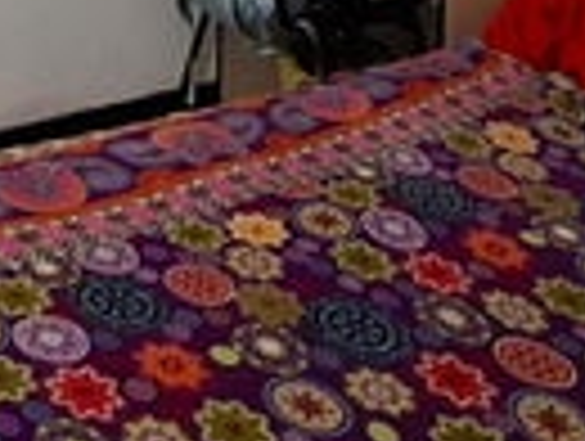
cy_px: -432
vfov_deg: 14.5
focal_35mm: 85
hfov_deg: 22.1
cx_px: -11
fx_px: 1439
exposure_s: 1/30
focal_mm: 1.74
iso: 200
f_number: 2.2
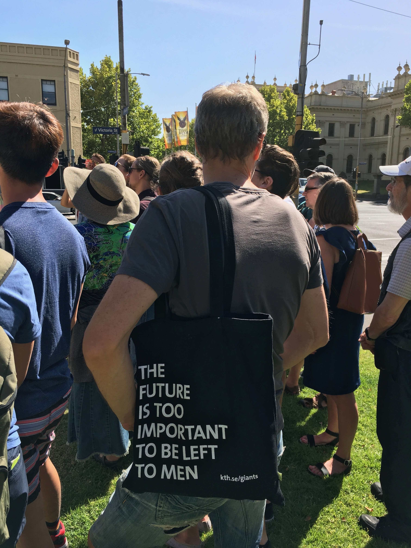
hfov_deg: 48.2
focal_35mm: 29
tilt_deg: -12.2
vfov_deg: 61.7
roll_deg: -1.5
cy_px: 274
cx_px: 206
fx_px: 459
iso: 25
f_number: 2.2
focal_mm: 4.15
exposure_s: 1/810
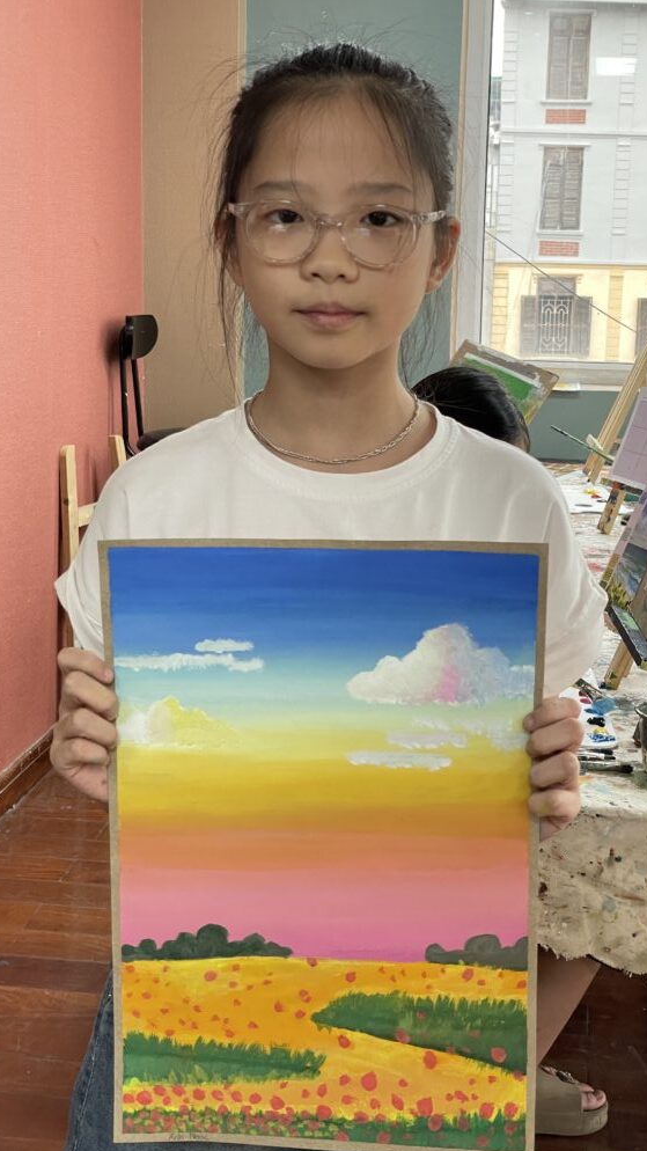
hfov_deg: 21.1
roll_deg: -1.8
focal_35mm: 57
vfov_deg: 36.6
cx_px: 346
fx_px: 1739
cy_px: 577
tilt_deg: -11.2
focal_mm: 6
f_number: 2
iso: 125
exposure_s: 1/100
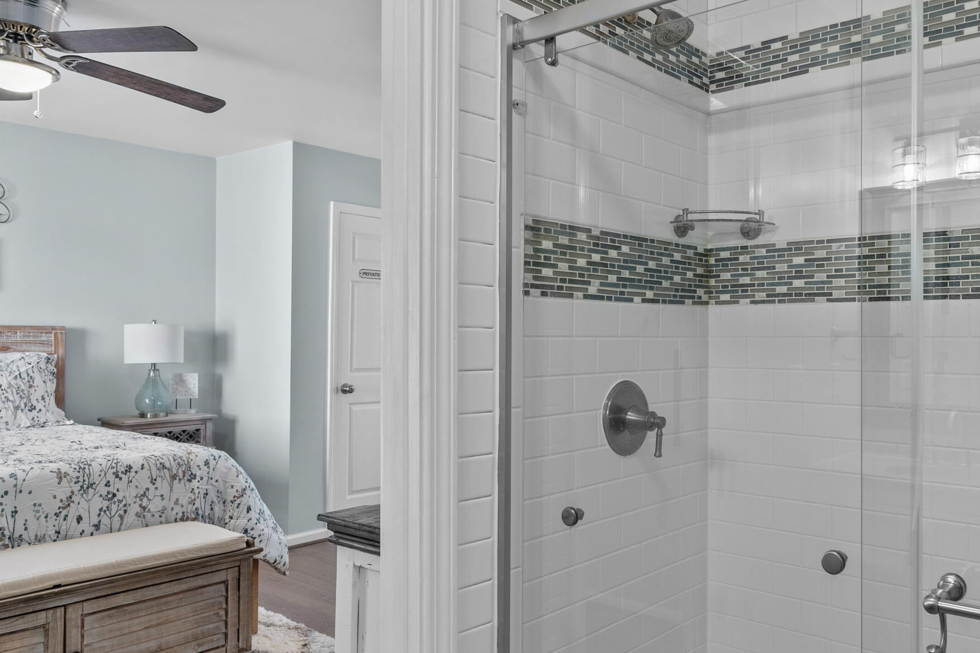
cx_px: 659
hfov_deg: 62.0
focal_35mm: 29
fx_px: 789
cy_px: 342
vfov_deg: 44.9
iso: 1000
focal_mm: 17
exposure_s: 1/10
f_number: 5.6
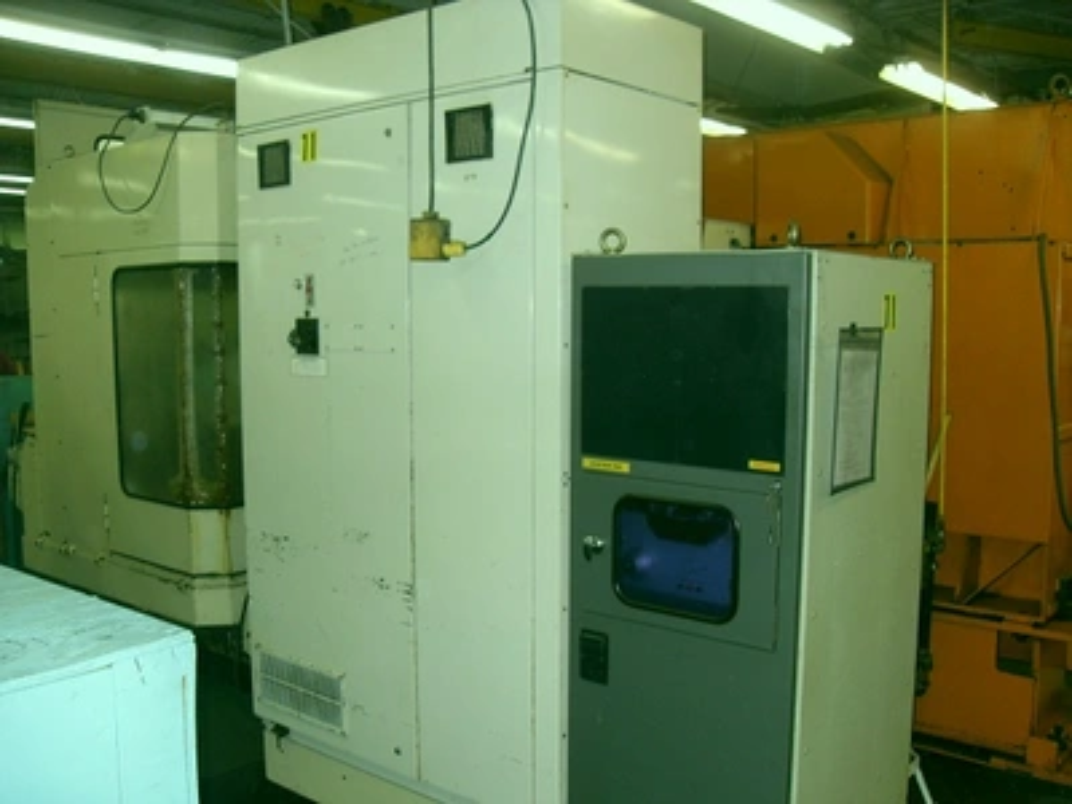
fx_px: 1053
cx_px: 536
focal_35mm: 34
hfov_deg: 54.0
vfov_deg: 41.8
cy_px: 402
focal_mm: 6.3
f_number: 2.8
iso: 120
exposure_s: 1/45
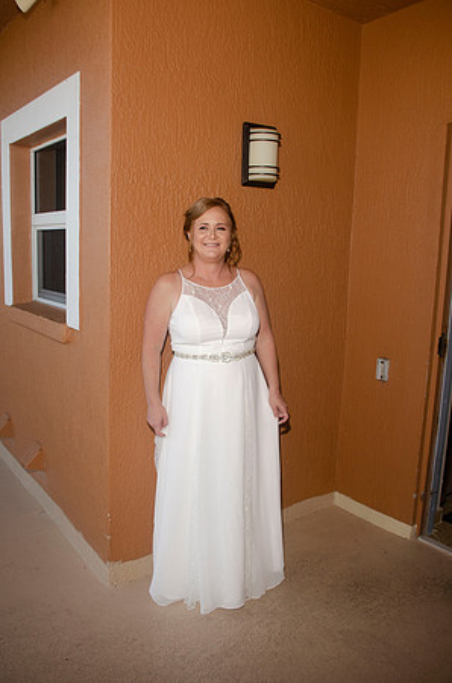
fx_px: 568
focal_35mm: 30
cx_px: 226
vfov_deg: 62.0
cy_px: 342
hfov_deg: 43.4
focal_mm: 20
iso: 100
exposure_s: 1/250
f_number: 5.6
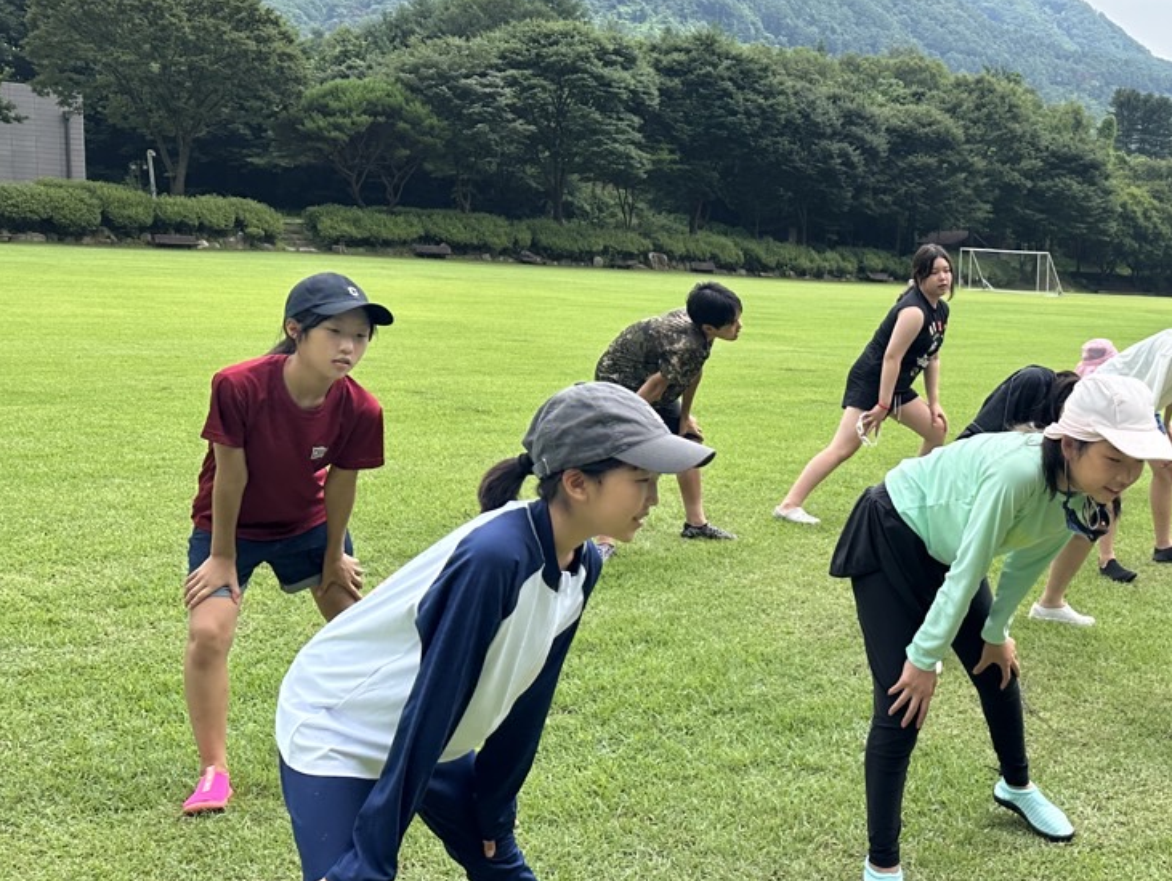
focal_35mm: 42
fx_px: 1423
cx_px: 943
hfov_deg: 42.7
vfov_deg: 34.4
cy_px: 483
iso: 80
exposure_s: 1/1183
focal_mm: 6.86
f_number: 1.78
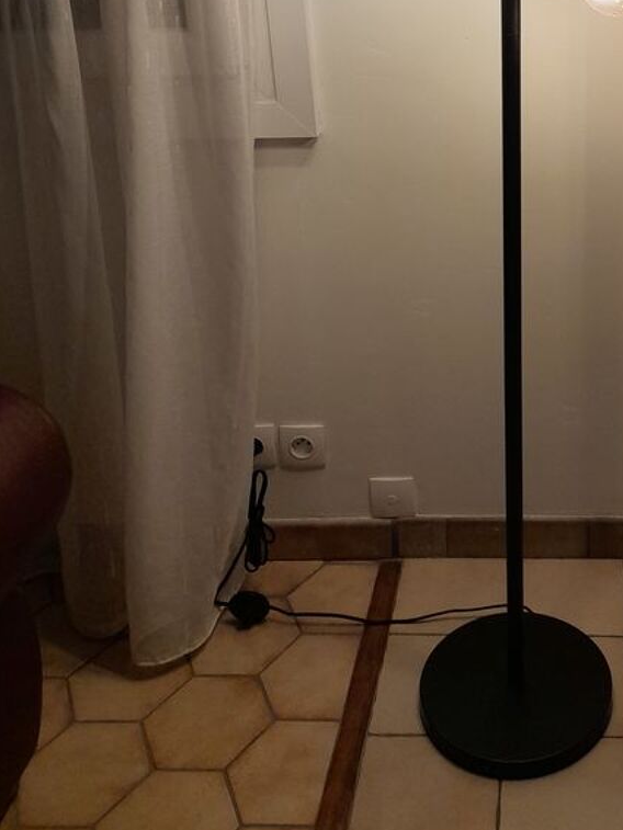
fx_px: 1056
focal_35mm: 44
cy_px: 139
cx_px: 530
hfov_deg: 31.7
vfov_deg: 40.7
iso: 125
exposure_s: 1/50
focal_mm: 4.6
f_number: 2
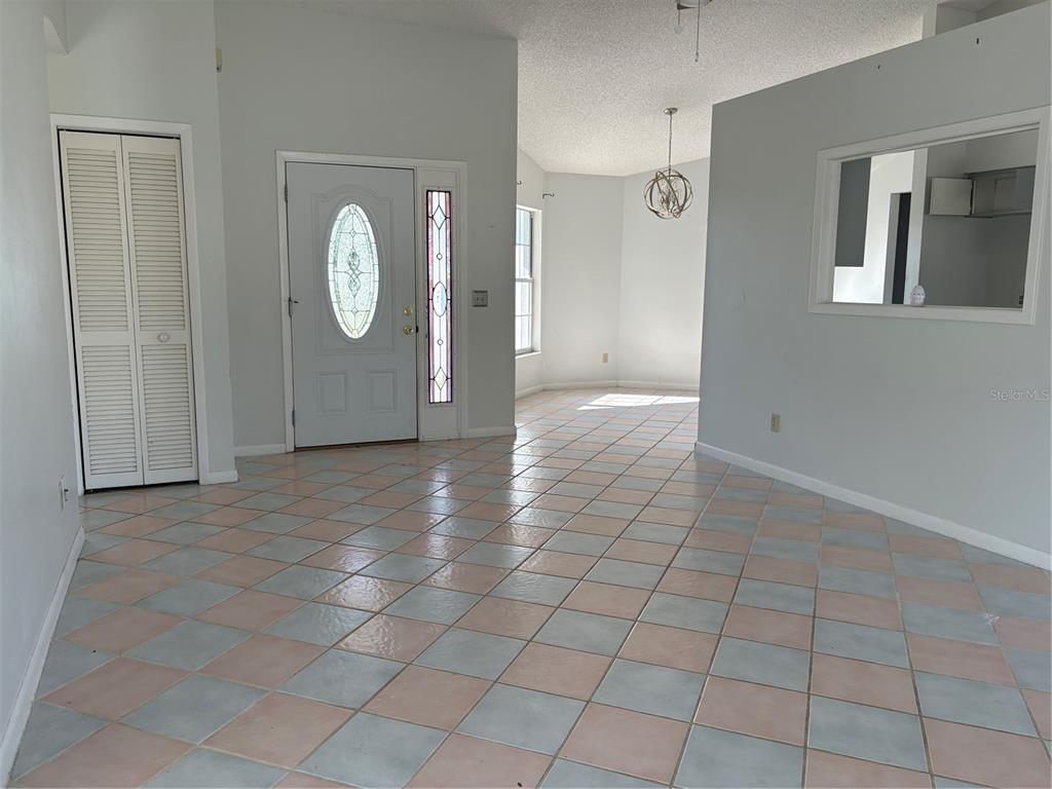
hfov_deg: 67.3
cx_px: 526
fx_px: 790
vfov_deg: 53.1
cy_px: 394
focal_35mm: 26
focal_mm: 5.96
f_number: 1.6
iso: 64
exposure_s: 1/320
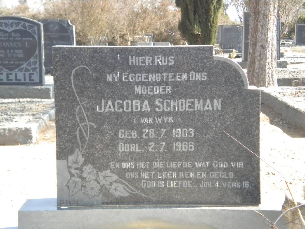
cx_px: 152
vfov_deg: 21.6
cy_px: 114
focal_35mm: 68
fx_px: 599
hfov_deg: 28.6
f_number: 4.6
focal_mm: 12.3
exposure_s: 1/490
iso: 400
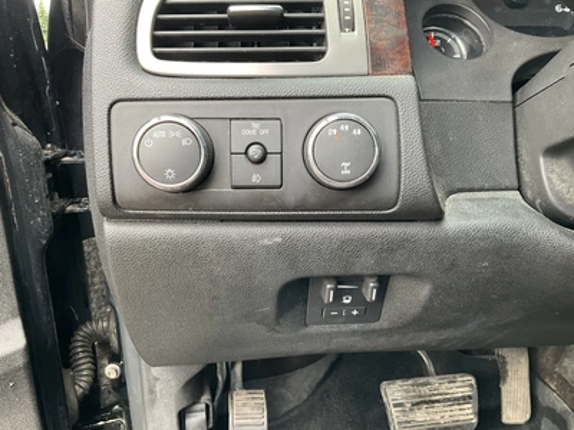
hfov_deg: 61.7
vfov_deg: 48.2
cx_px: 287
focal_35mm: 29
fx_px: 481
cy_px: 215
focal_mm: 3
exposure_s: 1/122
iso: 50
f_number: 1.8
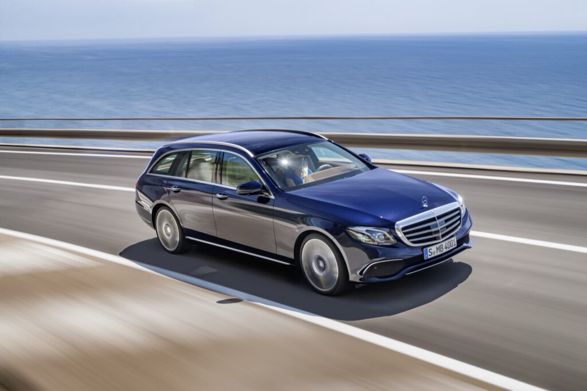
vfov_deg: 30.5
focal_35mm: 44
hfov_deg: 44.5
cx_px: 294
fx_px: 717
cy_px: 196
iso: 100
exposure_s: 3
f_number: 22
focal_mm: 44
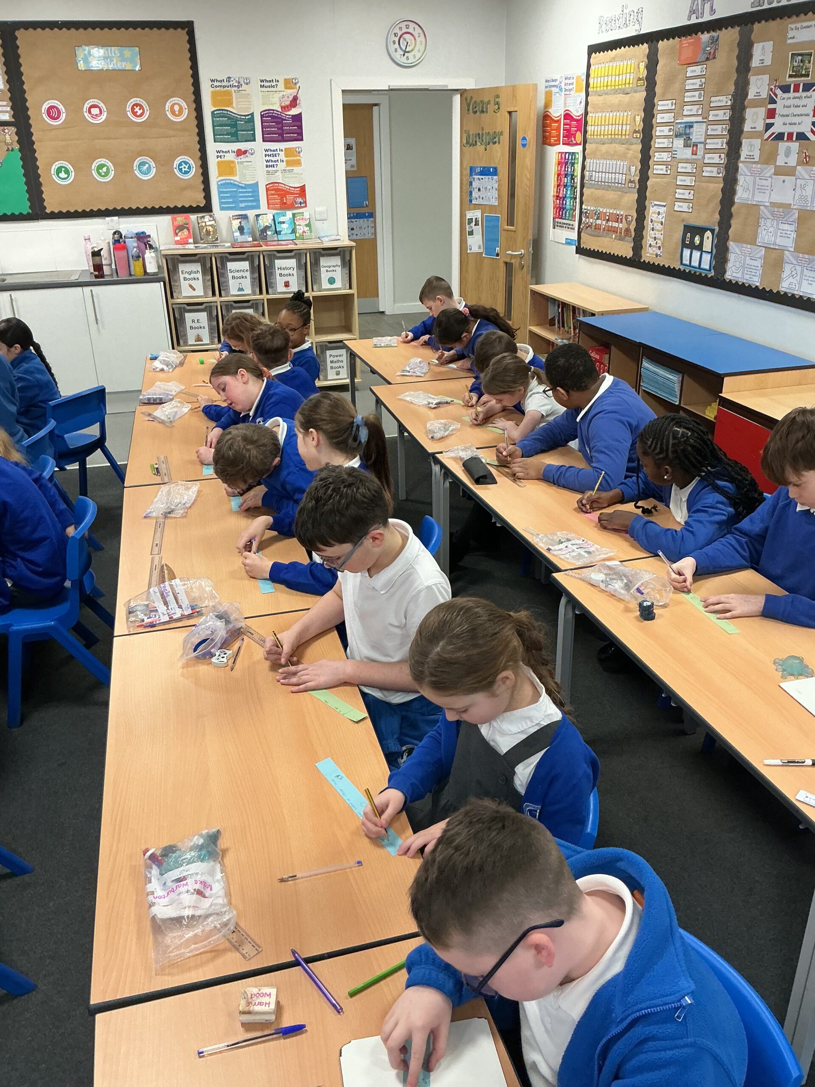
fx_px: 910
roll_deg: +1.8
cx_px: 408
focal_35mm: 29
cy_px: 544
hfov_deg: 48.2
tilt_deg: -24.3
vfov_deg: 61.7
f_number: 1.8
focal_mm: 3
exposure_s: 1/60
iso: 125
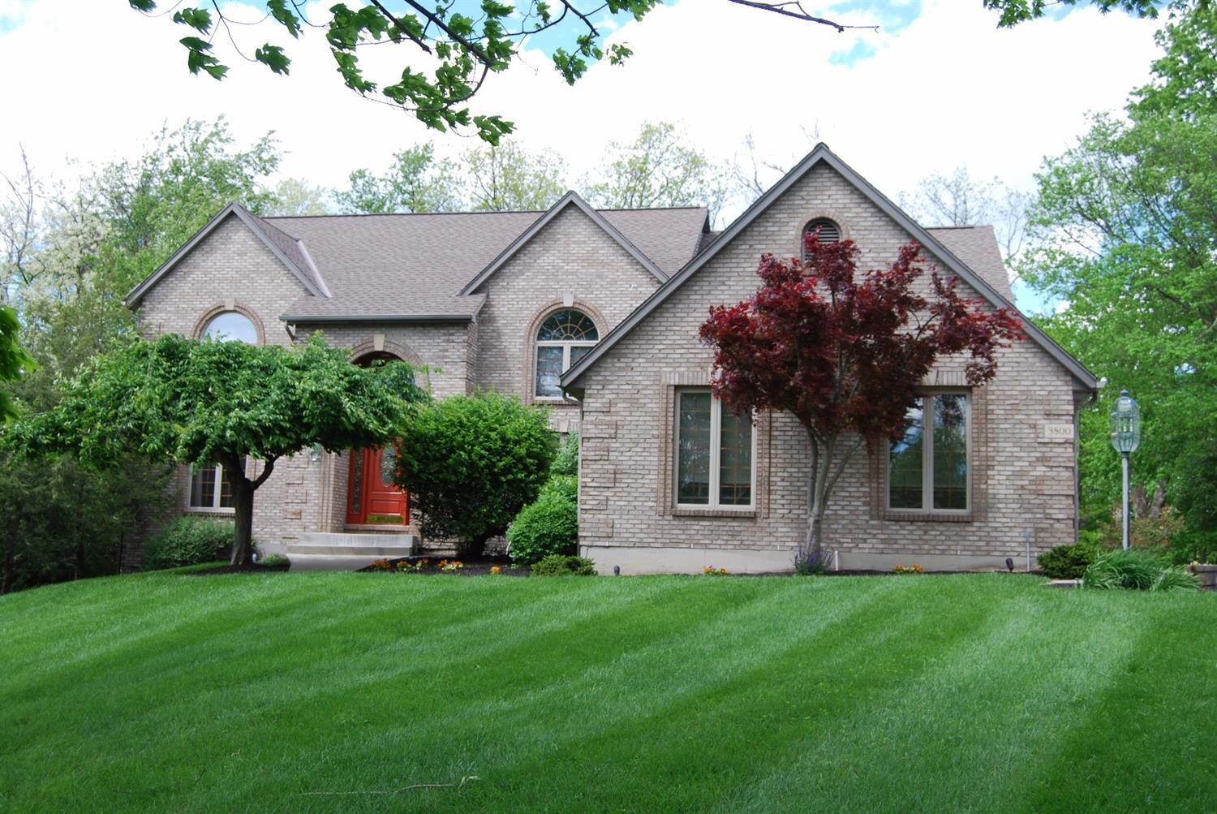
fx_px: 1320
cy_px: 407
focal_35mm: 39
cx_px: 608
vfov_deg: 34.3
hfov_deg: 49.5
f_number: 6.3
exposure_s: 1/160
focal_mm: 26
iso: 100
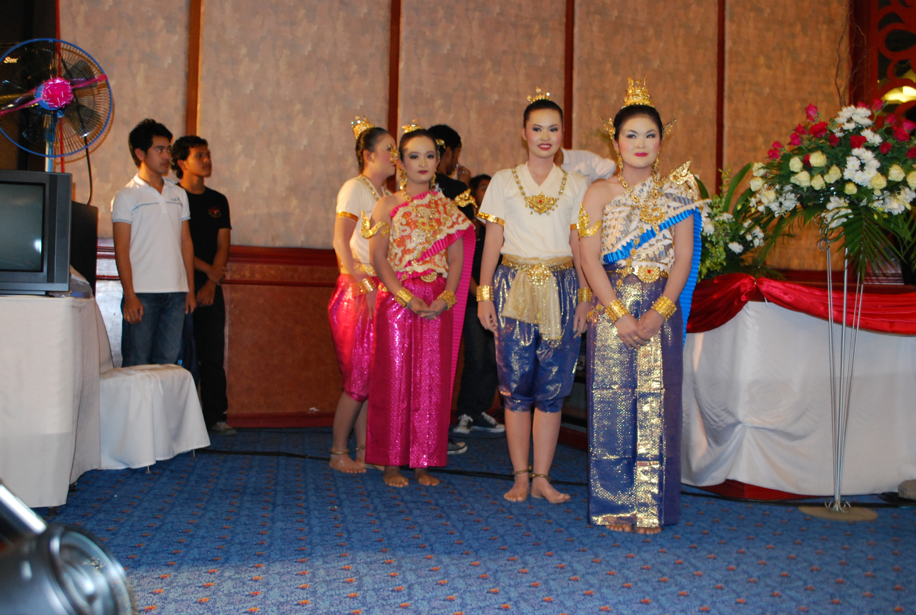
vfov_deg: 37.0
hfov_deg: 53.0
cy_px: 308
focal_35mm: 36
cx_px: 458
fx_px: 918
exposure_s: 1/10
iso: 800
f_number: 4.2
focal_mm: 24
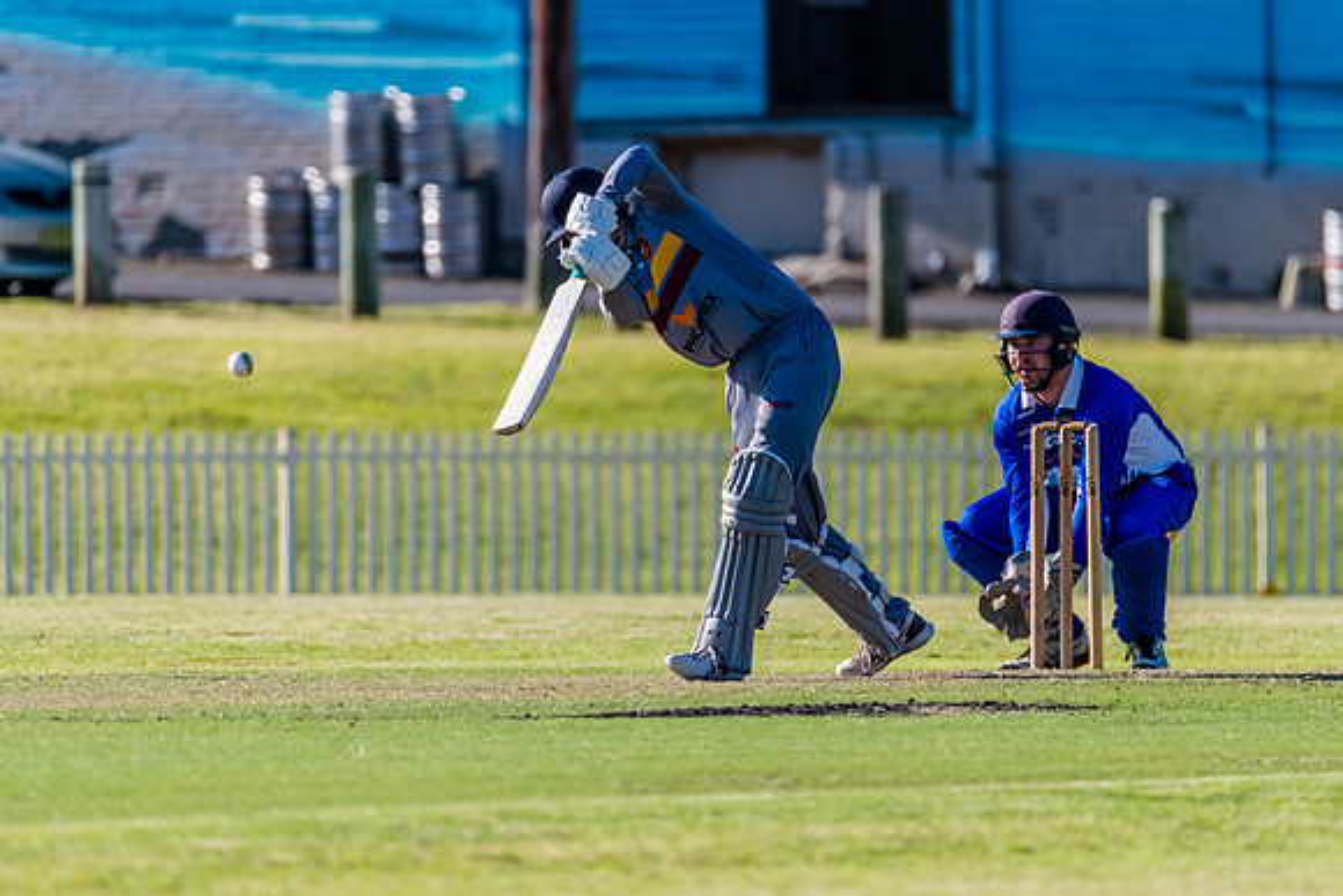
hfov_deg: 2.9
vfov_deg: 1.9
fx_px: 26683
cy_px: 403
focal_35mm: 715
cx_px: 730
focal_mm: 600
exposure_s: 1/2000
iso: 640
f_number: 6.3
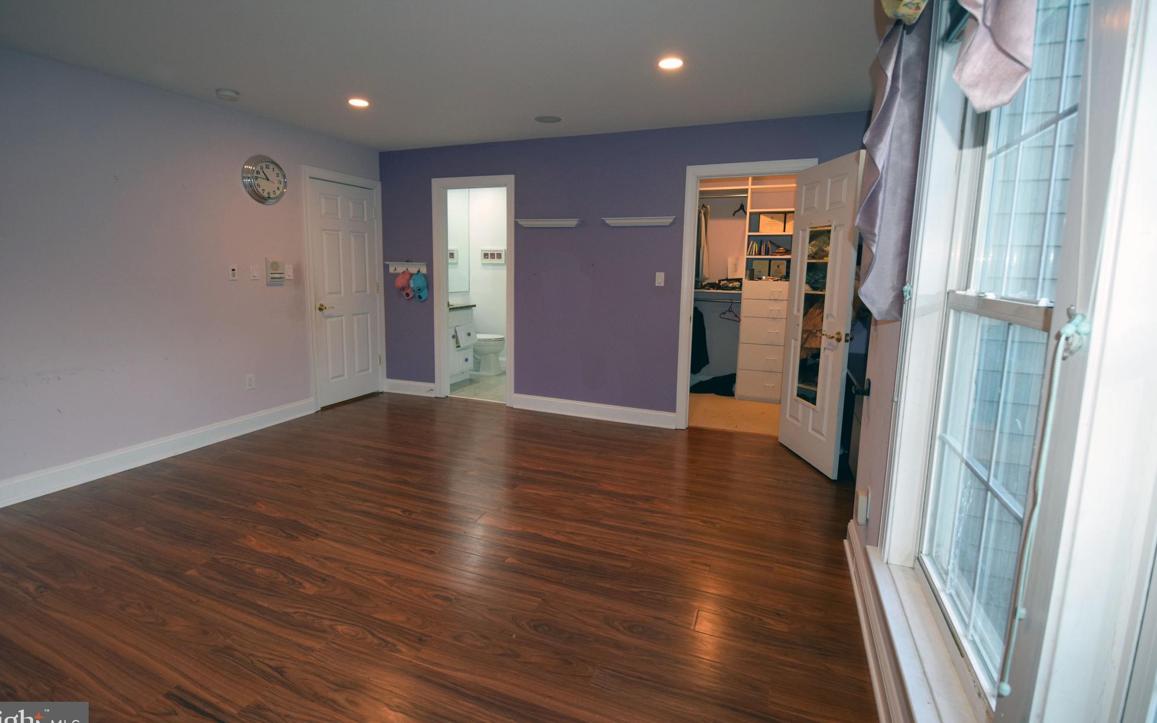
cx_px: 563
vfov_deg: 71.2
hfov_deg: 97.8
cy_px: 341
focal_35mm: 16
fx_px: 504
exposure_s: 1/90
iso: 800
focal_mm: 10
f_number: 4.8
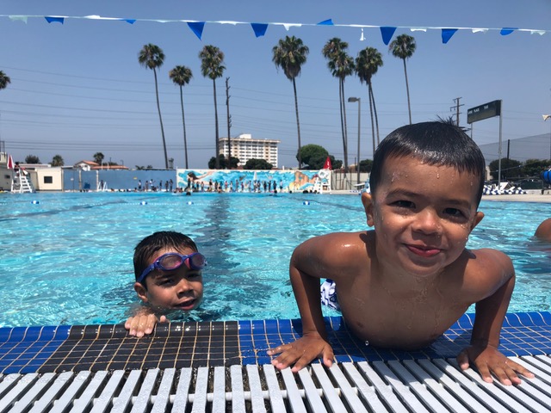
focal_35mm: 28
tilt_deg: -4.0
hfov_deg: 63.4
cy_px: 206
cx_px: 276
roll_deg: +0.7
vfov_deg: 49.7
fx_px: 446
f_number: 1.8
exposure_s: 1/2558
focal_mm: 3.99
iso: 20
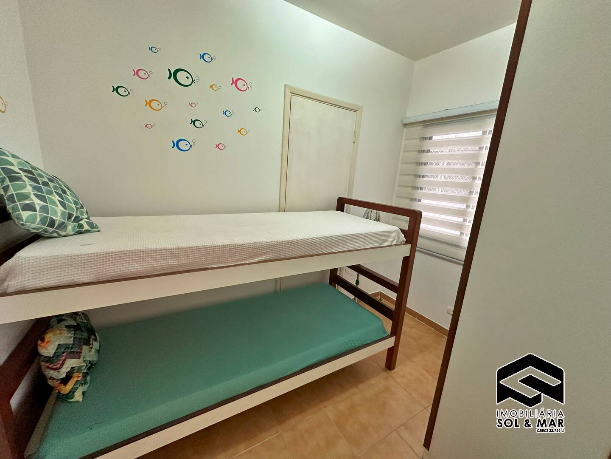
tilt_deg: -12.5
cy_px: 230
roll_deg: -4.3
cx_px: 306
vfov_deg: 85.7
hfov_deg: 102.1
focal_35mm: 14
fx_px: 247
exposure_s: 1/60
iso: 250
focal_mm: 2.22
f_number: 2.2
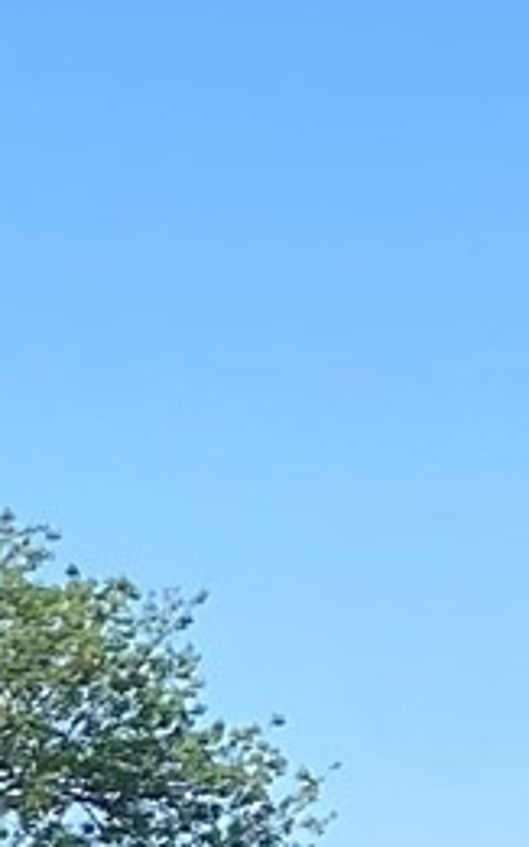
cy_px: 1879
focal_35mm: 216
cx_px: -2376
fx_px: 4985
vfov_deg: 9.0
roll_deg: -2.7
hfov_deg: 4.7
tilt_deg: -5.6
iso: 32
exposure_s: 1/1701
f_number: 1.8
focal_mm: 4.25
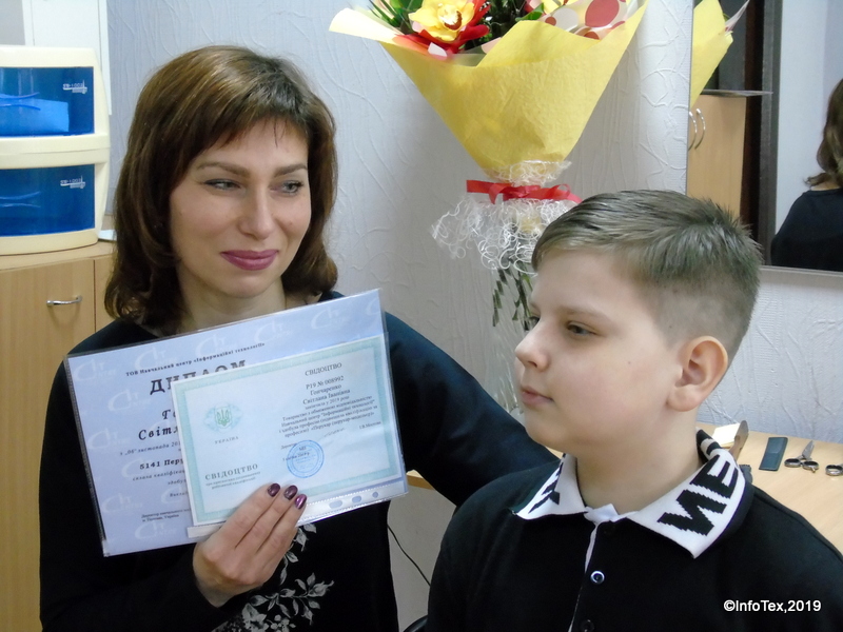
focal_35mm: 62
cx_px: 422
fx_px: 1510
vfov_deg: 23.7
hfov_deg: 31.2
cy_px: 316
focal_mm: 11
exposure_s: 1/20
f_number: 4.5
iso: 800
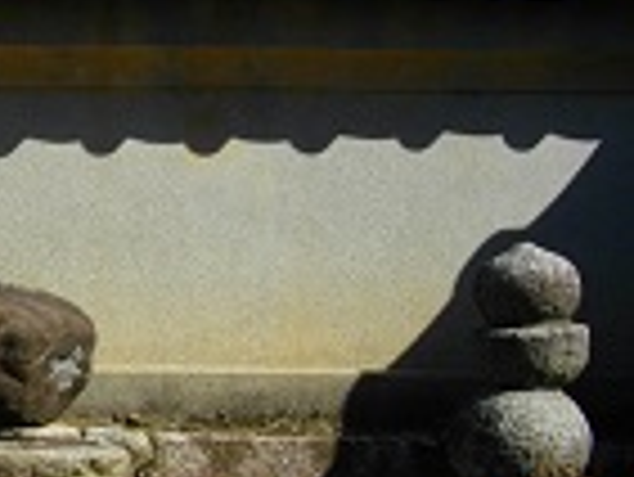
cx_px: -236
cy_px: 256
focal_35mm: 88
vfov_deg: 16.8
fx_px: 1613
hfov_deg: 20.0
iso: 100
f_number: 5.5
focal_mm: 5.7
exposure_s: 1/400
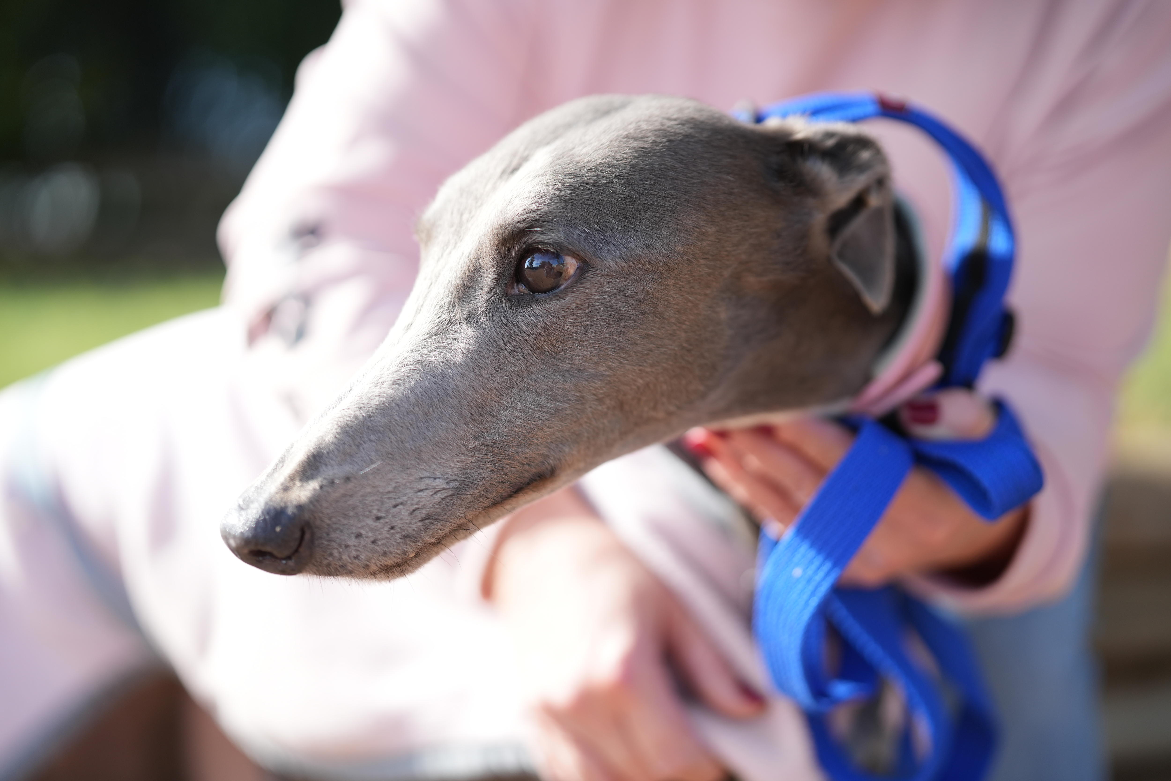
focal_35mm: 50
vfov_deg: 27.0
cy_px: 390
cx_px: 586
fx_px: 1626
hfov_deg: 39.6
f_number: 1.6
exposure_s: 1/2000
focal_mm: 50
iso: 200
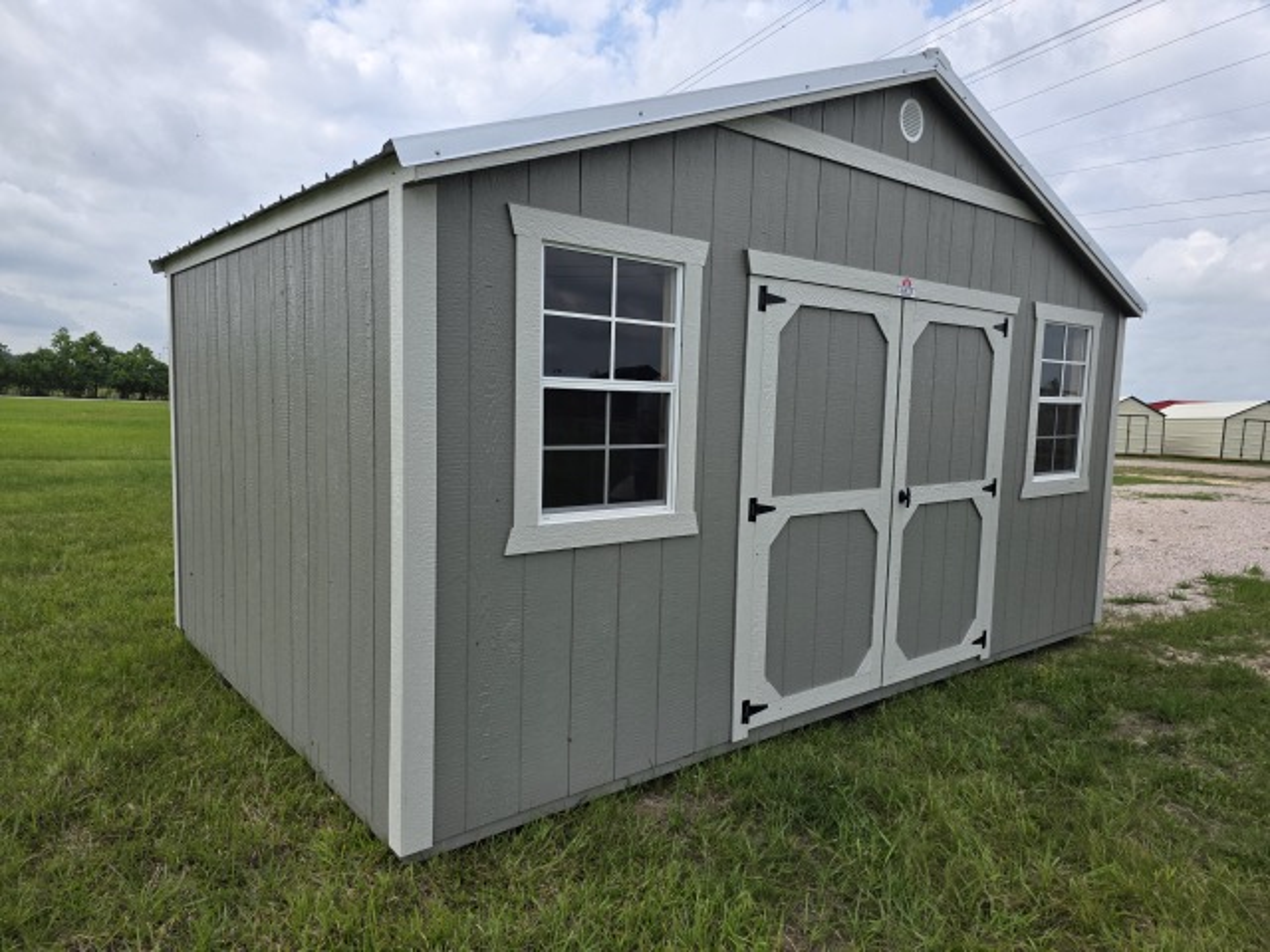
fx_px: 844
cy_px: 476
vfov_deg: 58.9
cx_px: 635
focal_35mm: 23
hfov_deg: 73.9
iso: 80
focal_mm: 6.3
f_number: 1.7
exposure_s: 1/5447
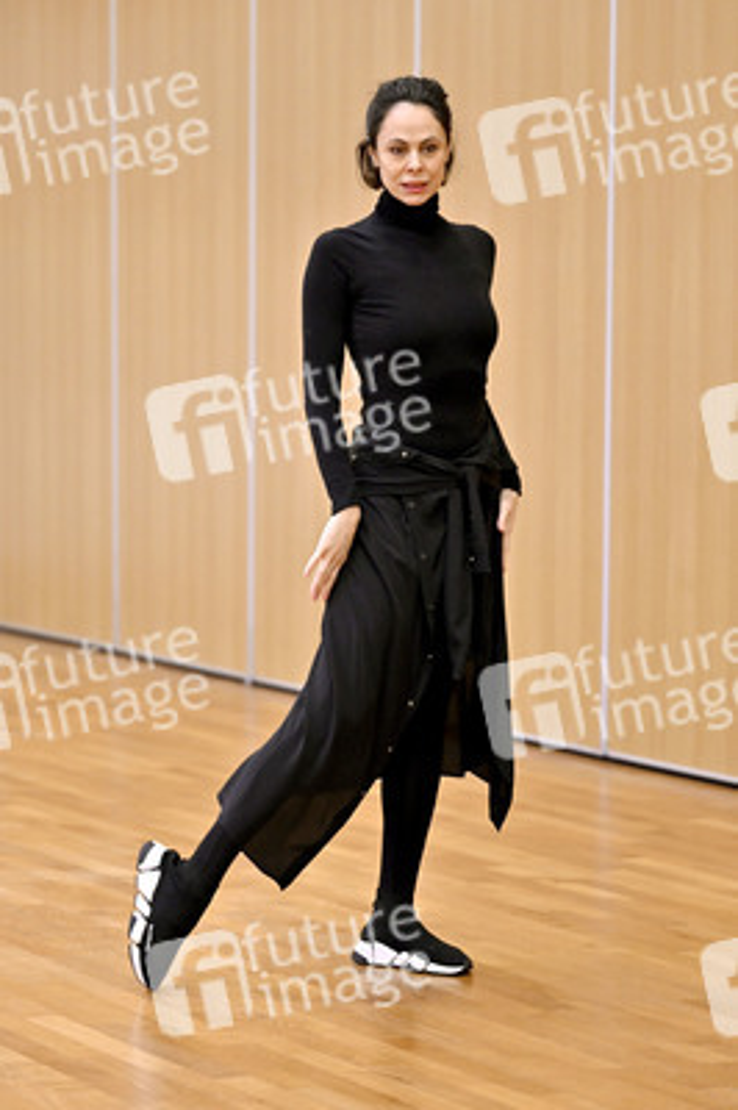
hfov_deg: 13.0
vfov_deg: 19.5
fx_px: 3234
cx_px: 369
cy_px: 555
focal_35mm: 105
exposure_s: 1/200
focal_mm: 105
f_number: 2.8
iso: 1600
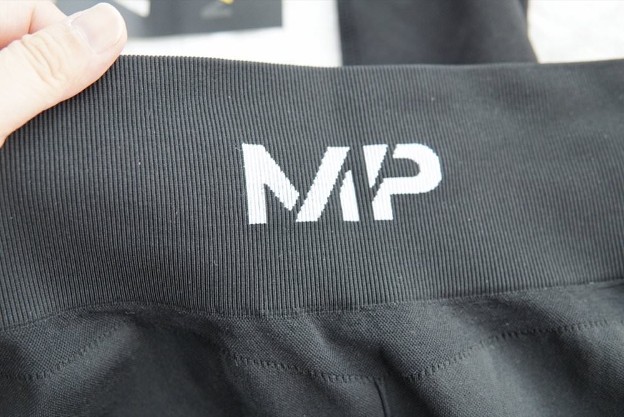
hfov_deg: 43.6
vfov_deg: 29.9
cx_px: 312
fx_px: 780
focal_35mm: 45
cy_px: 208
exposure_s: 1/60
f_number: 4
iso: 1000
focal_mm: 30
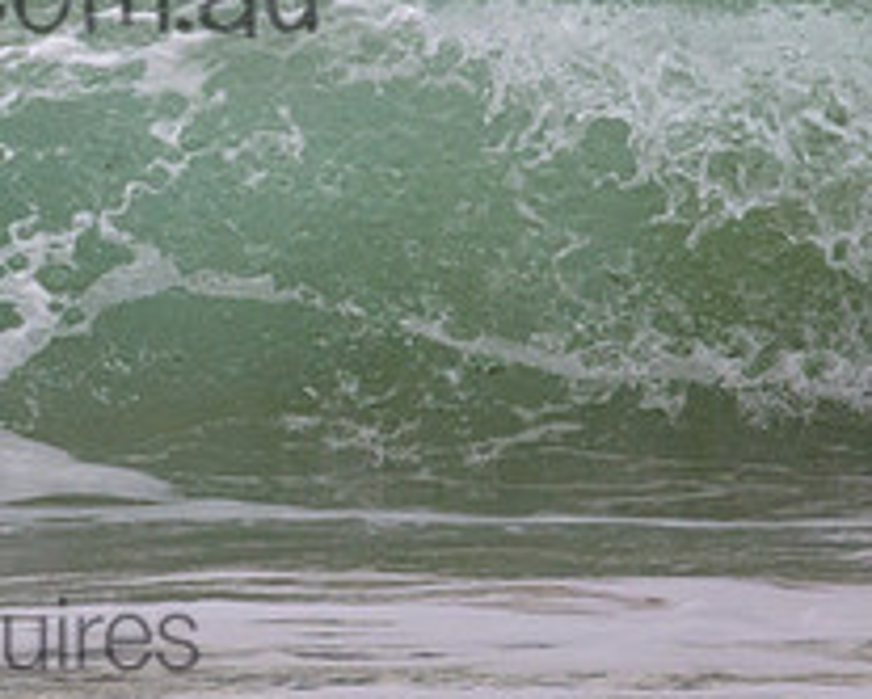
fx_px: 54377
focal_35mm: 2105
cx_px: -126
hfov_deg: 0.9
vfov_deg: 0.7
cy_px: -65
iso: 1400
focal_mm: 800
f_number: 11
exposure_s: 1/2000
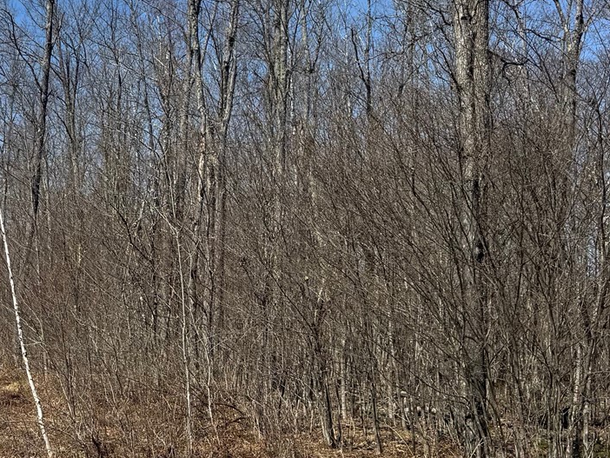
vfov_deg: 20.9
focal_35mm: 70
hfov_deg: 26.3
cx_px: -2
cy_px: 319
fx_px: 1234
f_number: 1.78
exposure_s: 1/4950
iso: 80
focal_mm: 6.76
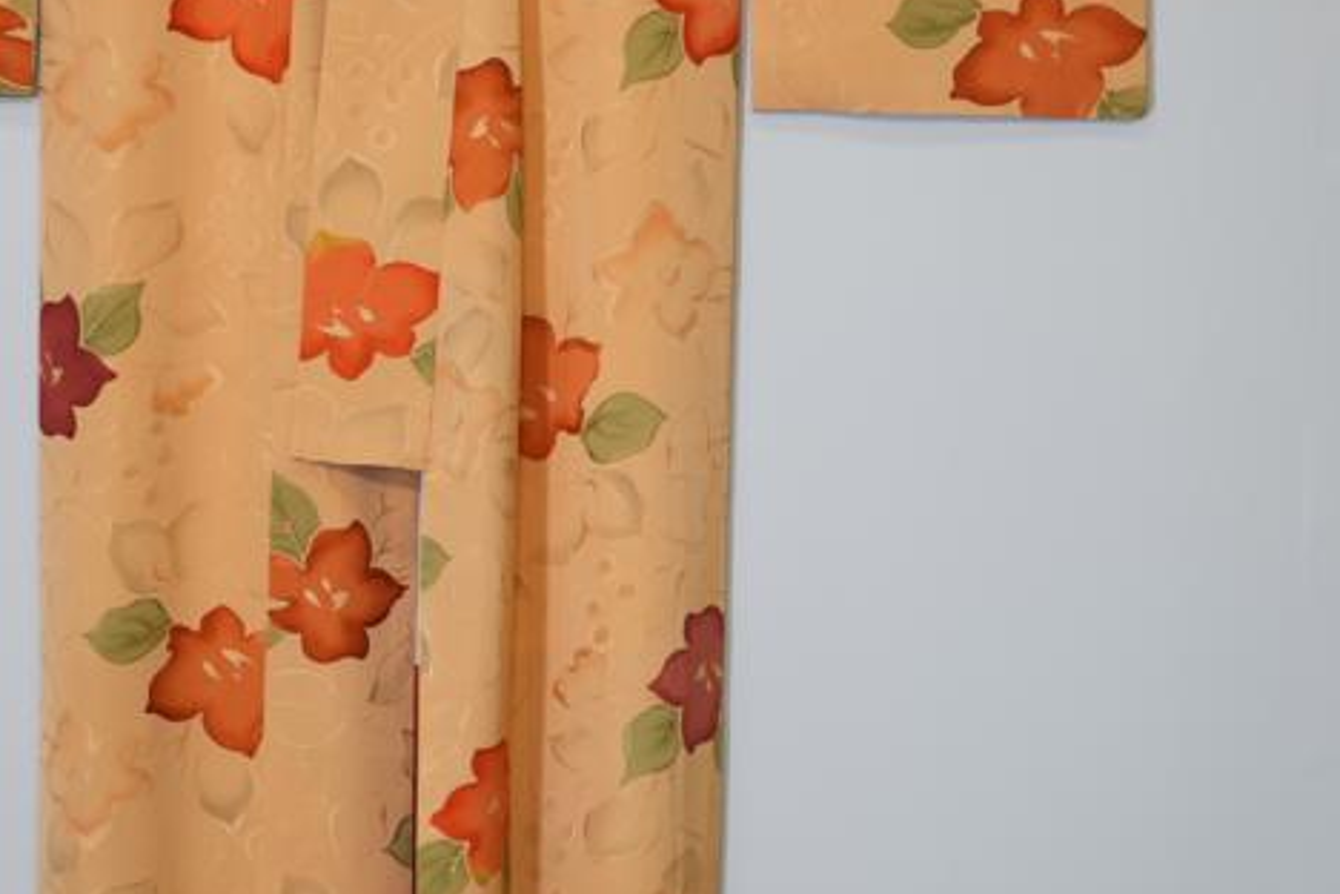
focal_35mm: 125
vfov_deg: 11.0
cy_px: 360
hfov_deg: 16.3
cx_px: 404
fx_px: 4652
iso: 320
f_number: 4
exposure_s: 1/60
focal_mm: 54
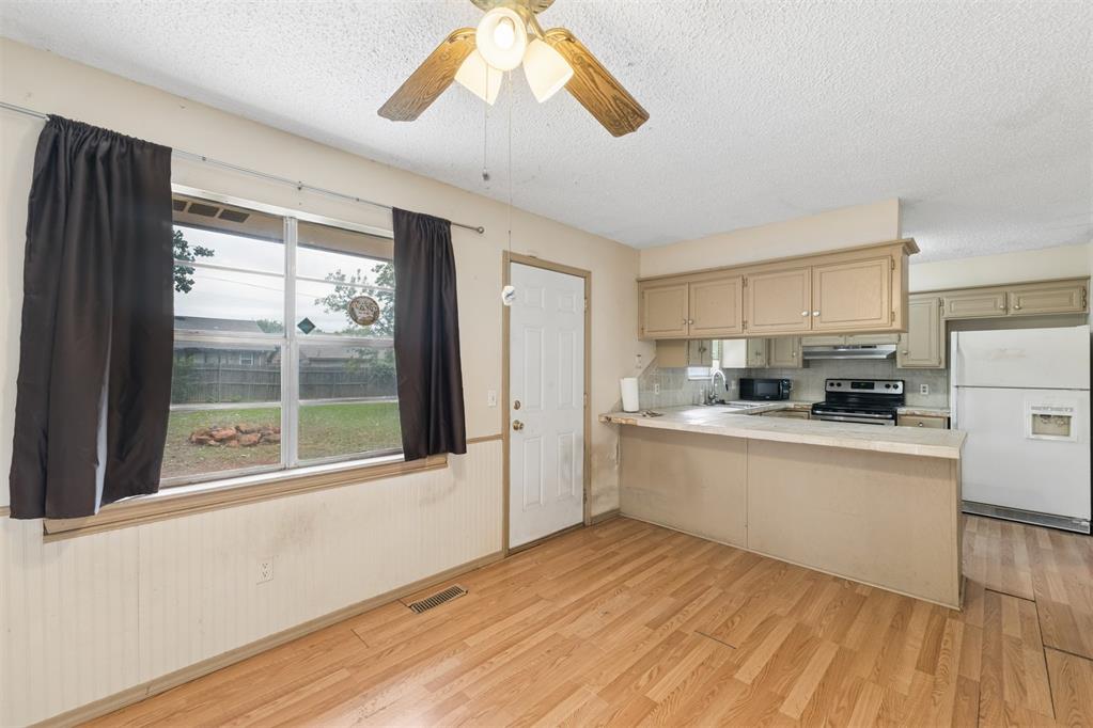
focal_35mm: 15
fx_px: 455
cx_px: 546
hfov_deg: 100.4
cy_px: 364
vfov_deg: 77.3
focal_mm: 10
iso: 200
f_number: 8
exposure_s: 1/25
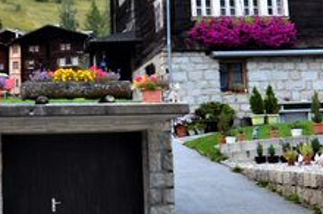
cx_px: 181
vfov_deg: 13.4
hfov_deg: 20.8
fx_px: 878
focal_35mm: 98
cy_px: -66
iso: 320
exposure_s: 1/6
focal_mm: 18
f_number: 5.6
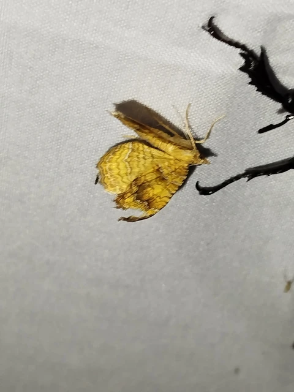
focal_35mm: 84
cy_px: 196
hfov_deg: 17.6
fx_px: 951
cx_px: 147
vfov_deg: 23.3
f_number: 1.7
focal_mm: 5.31
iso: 125
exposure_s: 1/50
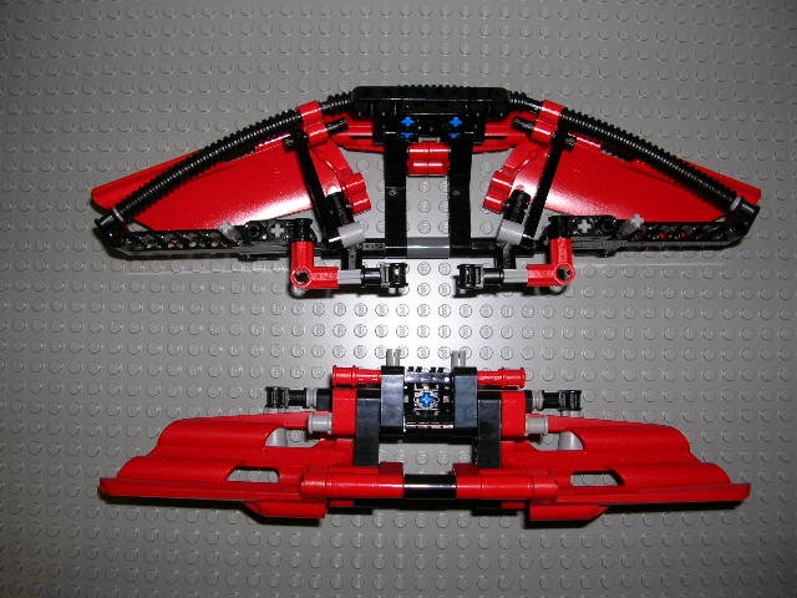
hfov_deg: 52.6
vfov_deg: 40.7
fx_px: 806
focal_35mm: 35
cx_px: 398
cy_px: 299
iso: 50
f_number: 2.8
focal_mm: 5.8
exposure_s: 1/60.1
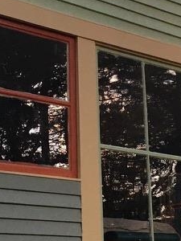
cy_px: 68
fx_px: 690
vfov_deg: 19.7
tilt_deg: +17.9
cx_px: 109
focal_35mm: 99
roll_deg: +2.2
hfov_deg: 14.9
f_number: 2.2
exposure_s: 1/30
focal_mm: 4.15
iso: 40
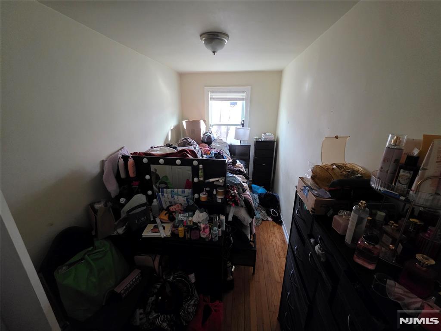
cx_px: 220
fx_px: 166
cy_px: 166
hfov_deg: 106.2
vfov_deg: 89.9
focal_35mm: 13
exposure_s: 1/60
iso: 800
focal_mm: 2.2
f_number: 1.9
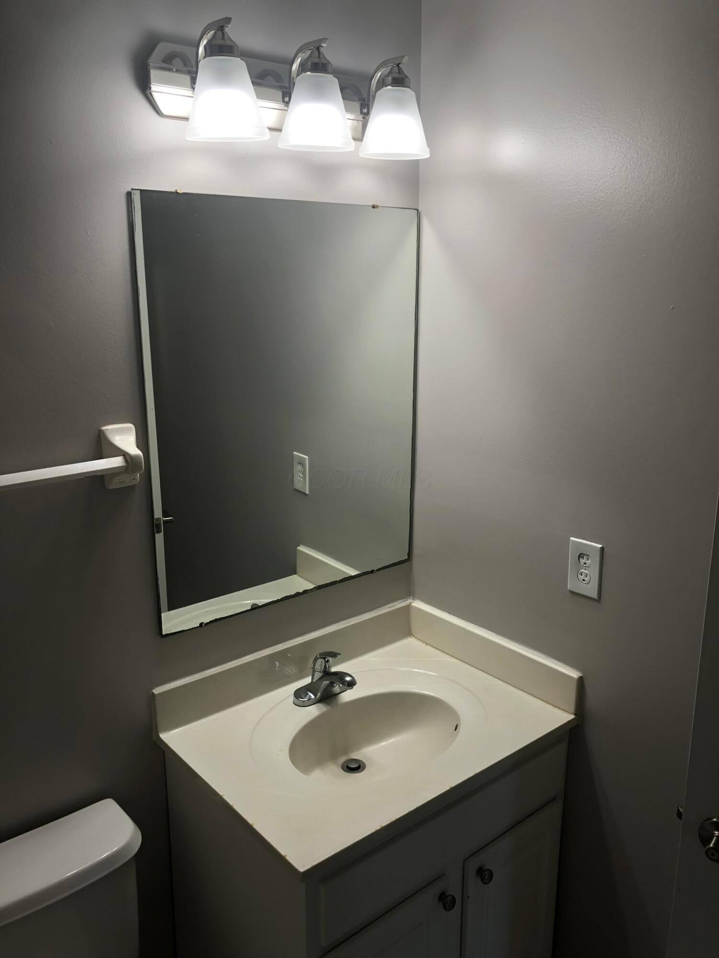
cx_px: 360
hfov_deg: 49.7
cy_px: 479
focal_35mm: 28
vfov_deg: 63.4
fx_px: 775
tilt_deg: -15.2
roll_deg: -0.2
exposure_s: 1/120
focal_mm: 3.99
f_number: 1.8
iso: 50
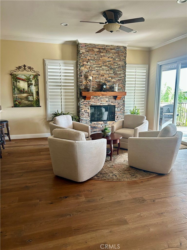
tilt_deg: -9.7
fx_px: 187
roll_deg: -0.3
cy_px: 125
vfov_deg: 67.3
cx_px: 94
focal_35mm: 26
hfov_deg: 53.1
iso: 125
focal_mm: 5.7
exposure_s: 1/121
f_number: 1.5
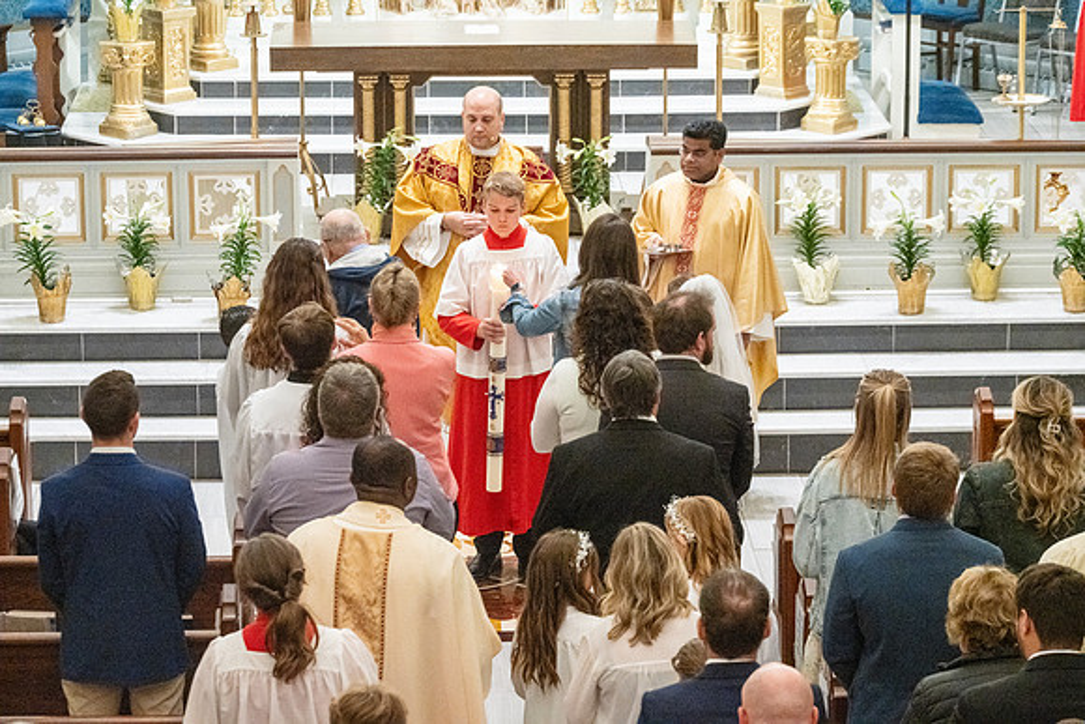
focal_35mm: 130
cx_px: 542
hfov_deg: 15.8
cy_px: 362
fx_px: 3919
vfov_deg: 10.6
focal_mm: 130
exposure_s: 1/60
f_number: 8
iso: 5000
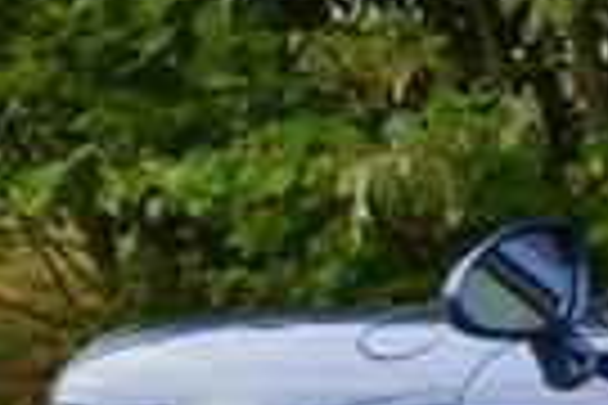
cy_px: 713
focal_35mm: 272
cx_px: 1725
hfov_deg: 6.9
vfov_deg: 5.0
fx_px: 4593
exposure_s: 1/60
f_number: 10
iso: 360
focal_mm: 32
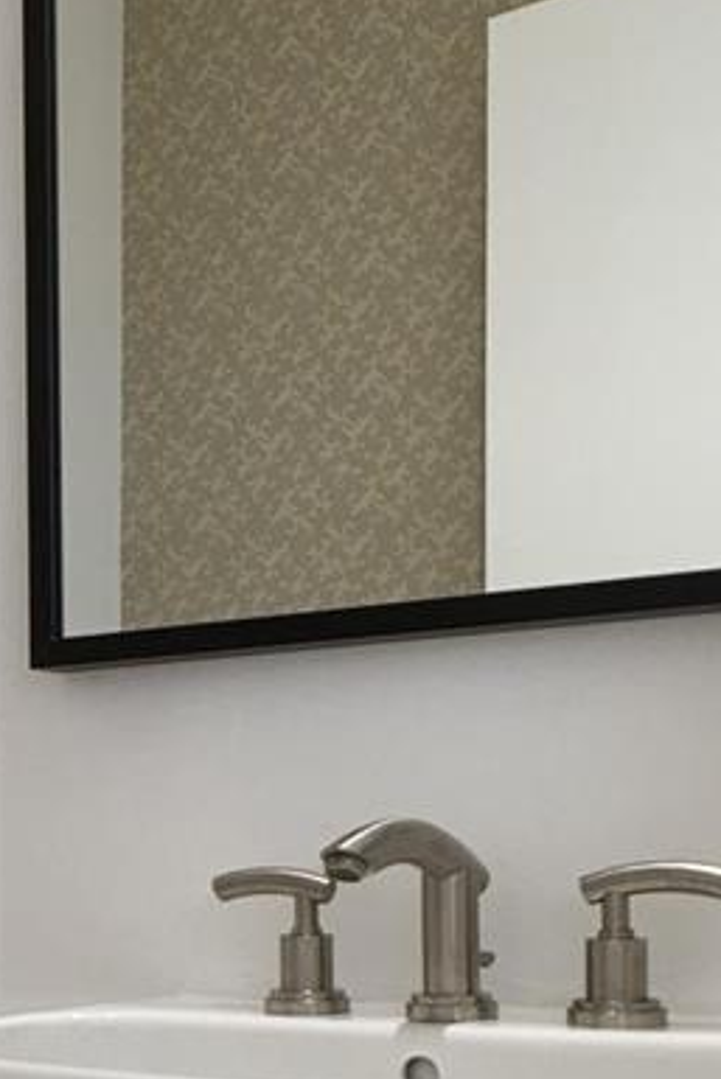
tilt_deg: -2.6
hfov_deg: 14.0
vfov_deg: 21.2
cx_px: -236
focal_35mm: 94
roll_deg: +0.1
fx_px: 2821
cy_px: 978
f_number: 2.2
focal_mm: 4.15
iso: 25
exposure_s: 1/15
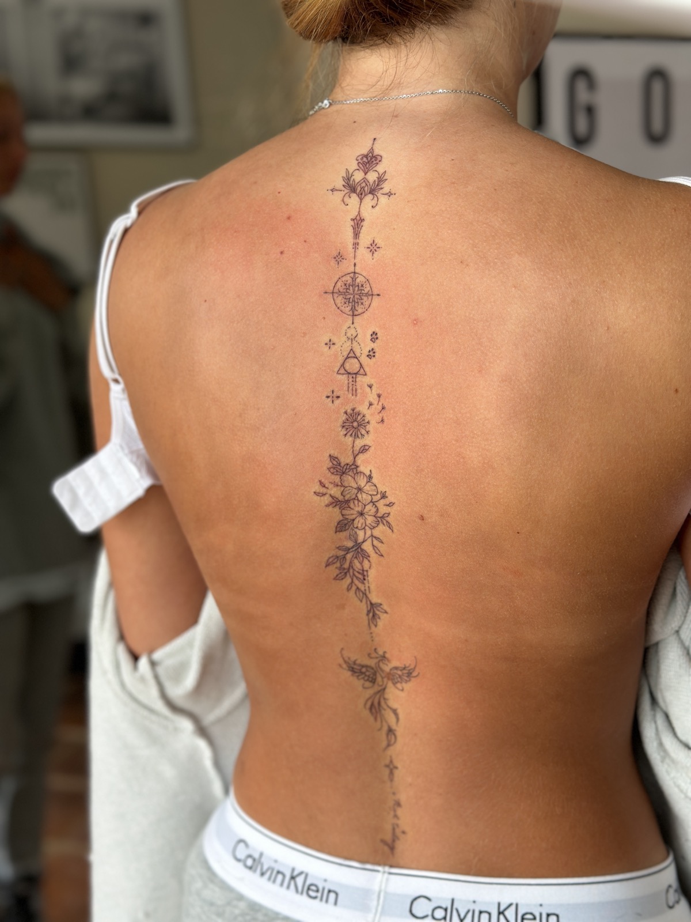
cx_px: 346
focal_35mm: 48
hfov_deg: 30.3
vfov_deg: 39.7
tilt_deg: -12.8
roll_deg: +0.6
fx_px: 1278
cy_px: 461
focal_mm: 6.86
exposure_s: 1/359
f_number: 1.78
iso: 80
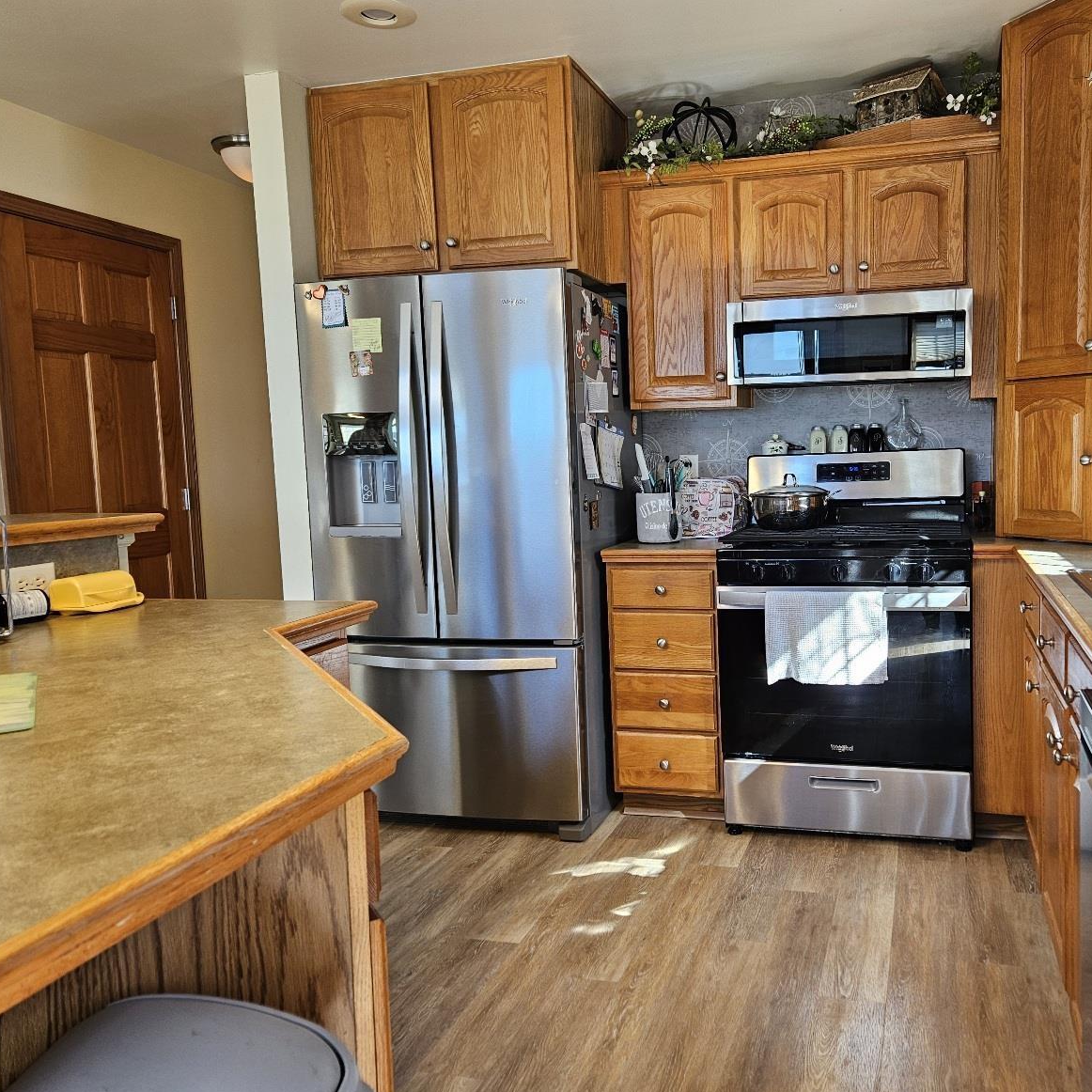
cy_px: 548
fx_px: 999
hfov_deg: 56.6
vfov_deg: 57.3
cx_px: 683
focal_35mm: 28
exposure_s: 1/120
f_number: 1.8
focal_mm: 5.4
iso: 100
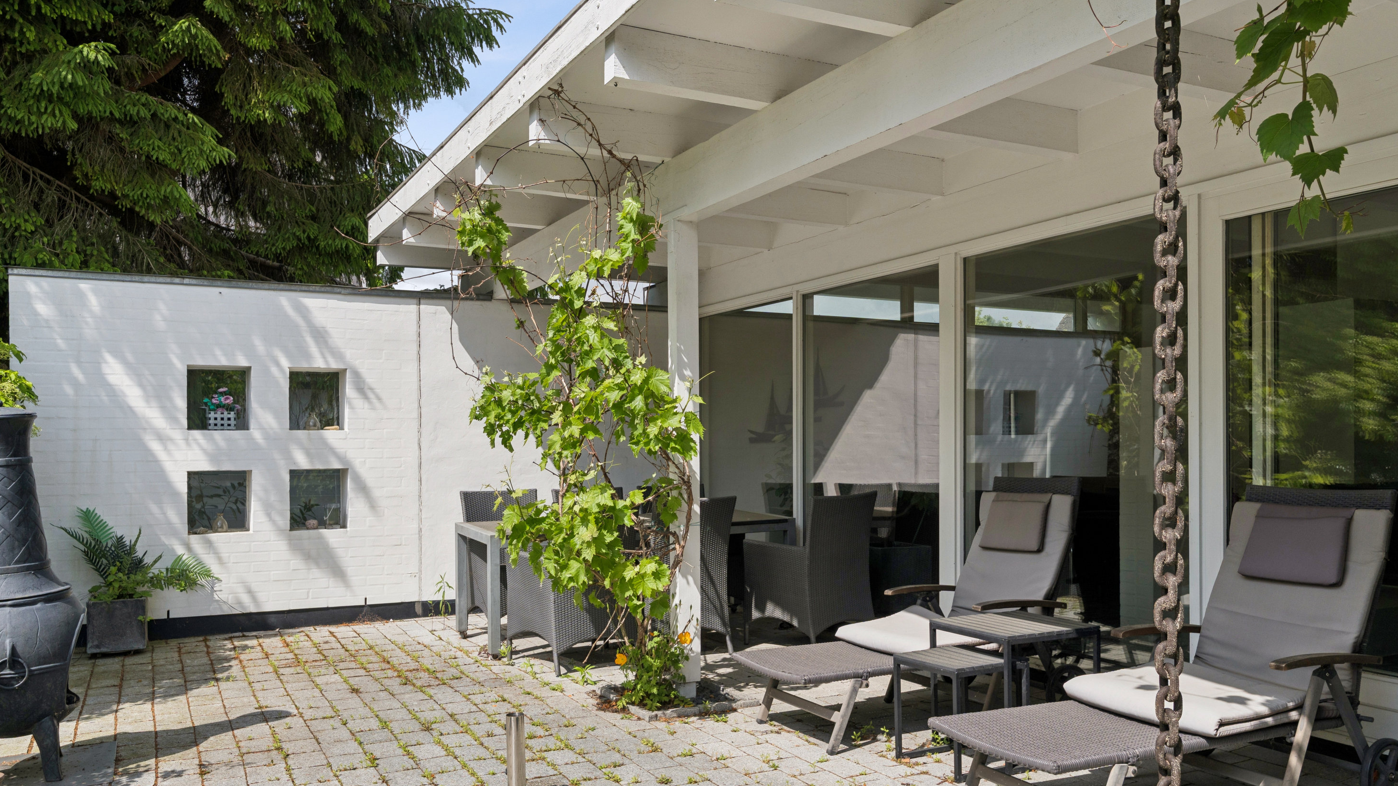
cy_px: 451
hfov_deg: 66.1
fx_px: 1075
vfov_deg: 40.1
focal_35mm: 29
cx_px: 706
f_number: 7.1
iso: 100
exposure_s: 1/500
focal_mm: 18
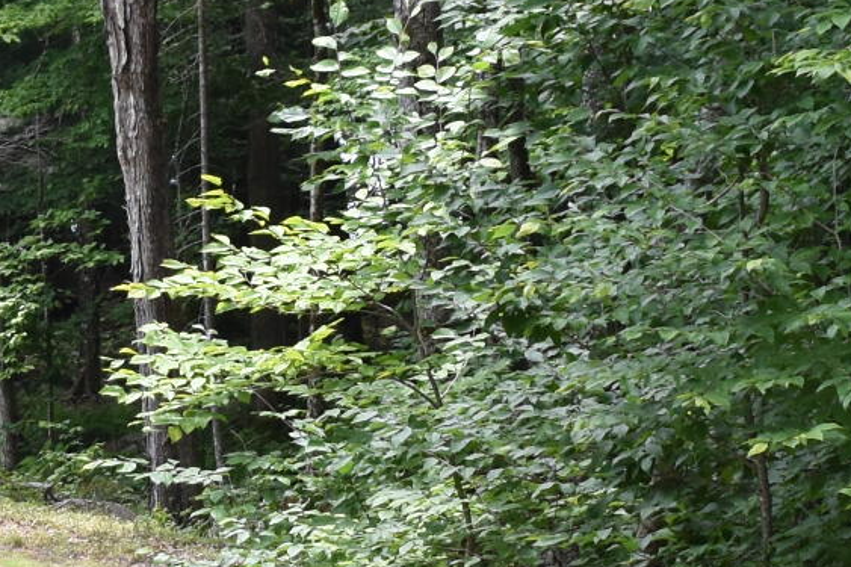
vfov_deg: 5.4
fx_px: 6049
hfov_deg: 8.0
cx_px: 41
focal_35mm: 256
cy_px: 428
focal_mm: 32
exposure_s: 1/250
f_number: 5.6
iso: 360
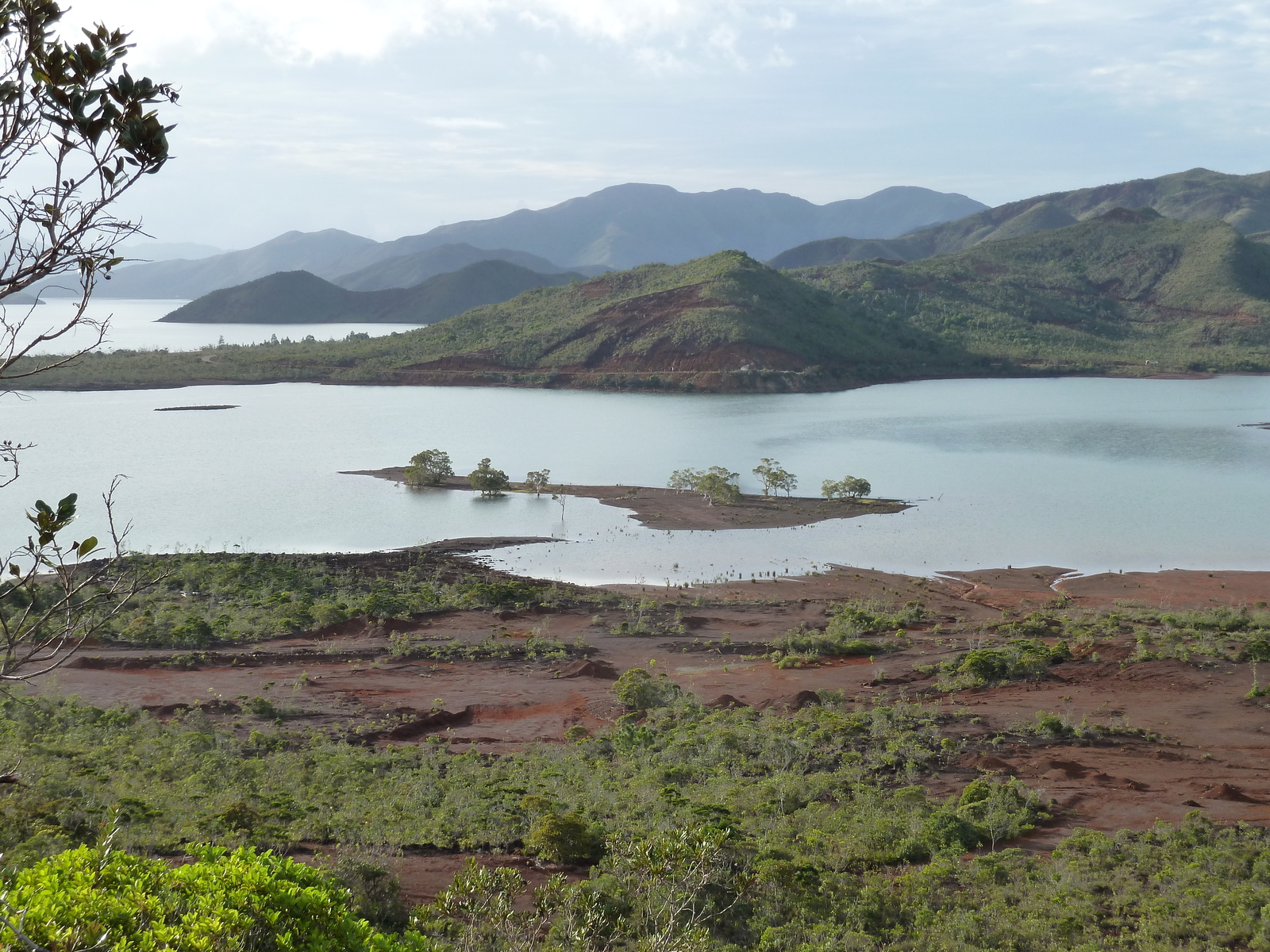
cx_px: 635
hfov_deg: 30.7
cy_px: 476
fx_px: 2311
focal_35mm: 63
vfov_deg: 23.3
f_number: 4
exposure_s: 1/320
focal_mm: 10.3
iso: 125
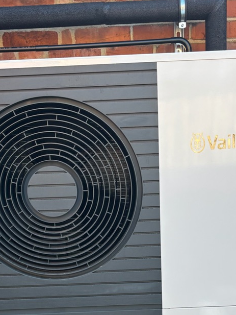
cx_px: 116
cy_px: 270
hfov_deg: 24.8
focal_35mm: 59
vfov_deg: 31.5
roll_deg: +1.9
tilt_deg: -13.1
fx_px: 536
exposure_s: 1/327
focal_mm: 5.96
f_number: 1.6
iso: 50
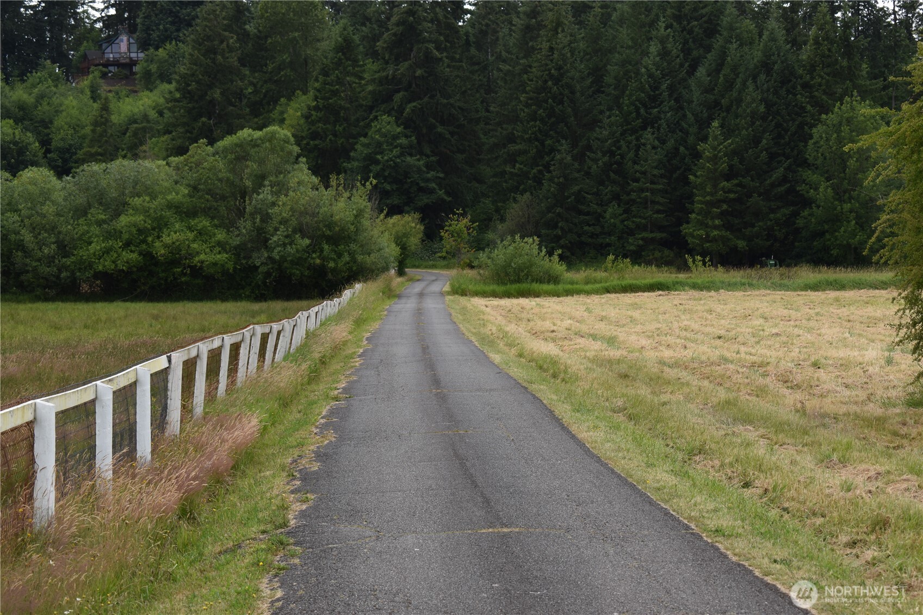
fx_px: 2115
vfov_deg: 16.5
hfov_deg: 24.6
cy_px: 308
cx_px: 462
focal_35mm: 82
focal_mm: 55
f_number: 5.6
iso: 100
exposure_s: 1/200
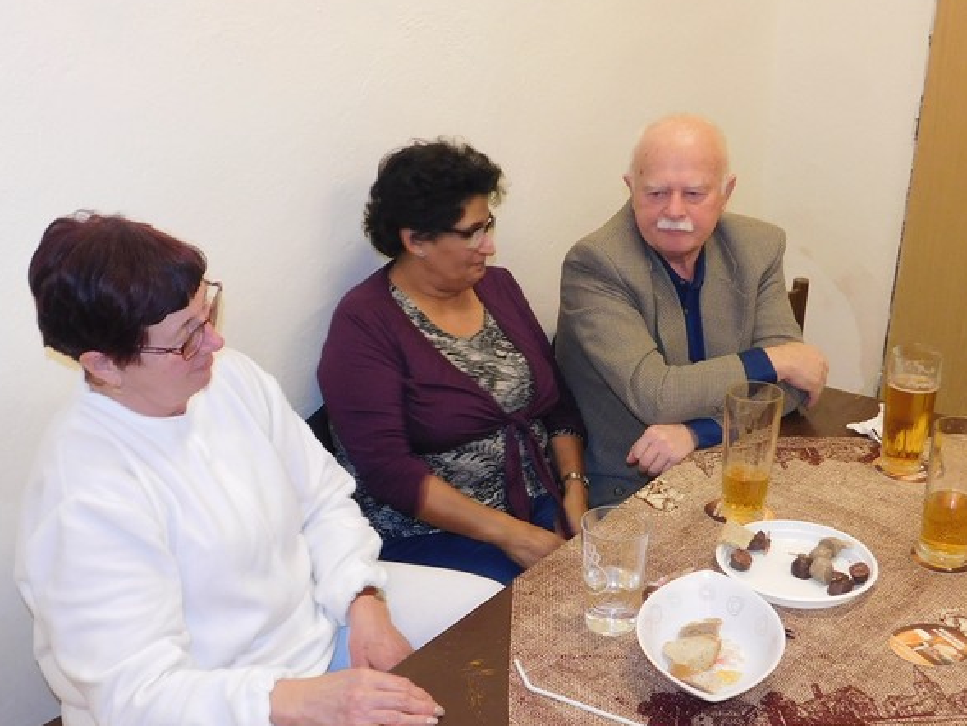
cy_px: 476
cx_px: 461
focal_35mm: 40
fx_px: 1118
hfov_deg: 46.8
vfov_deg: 35.7
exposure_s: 1/30
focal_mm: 4
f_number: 3
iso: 180
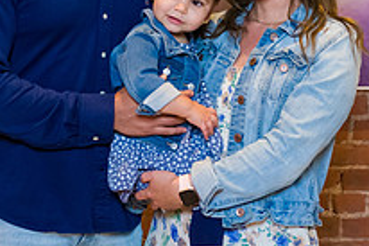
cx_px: 204
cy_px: -56
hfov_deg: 13.3
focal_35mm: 155
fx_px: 1587
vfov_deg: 8.7
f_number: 3.2
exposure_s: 1/200
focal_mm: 45
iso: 1250
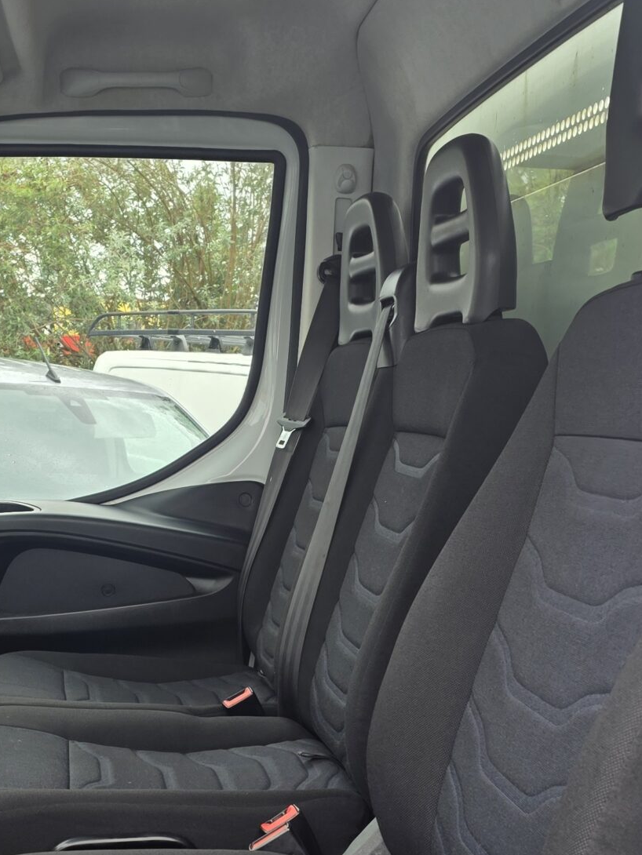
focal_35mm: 54
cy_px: 685
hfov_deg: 27.0
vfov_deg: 34.4
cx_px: 293
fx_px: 1335
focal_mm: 6.25
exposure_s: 1/180
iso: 32
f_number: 1.7
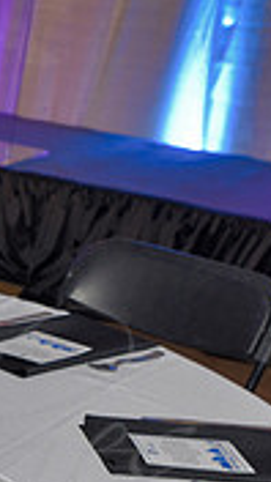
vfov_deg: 19.4
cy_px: 483
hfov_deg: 10.2
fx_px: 1367
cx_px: -323
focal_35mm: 107
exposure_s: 1/60
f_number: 5
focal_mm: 31
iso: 200
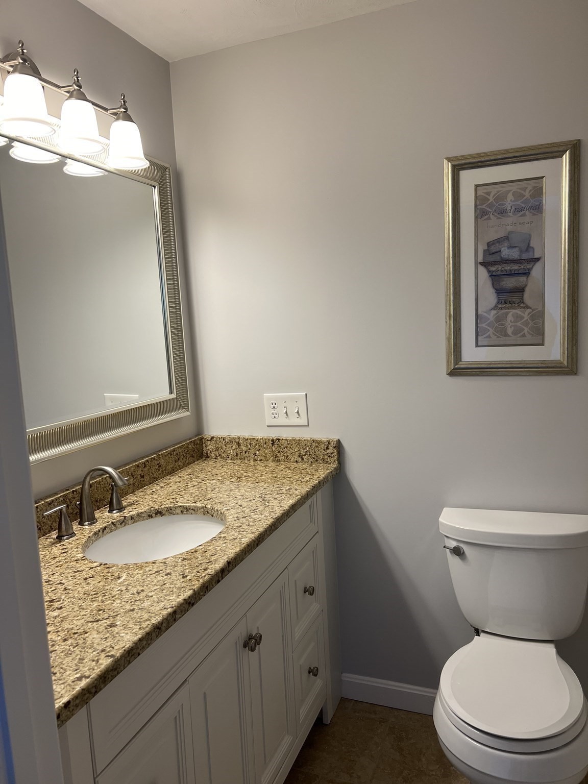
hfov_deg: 53.1
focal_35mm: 26
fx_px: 589
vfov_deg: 67.3
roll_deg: +4.1
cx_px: 294
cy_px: 392
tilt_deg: -6.7
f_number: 1.5
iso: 80
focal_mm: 5.7
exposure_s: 1/120
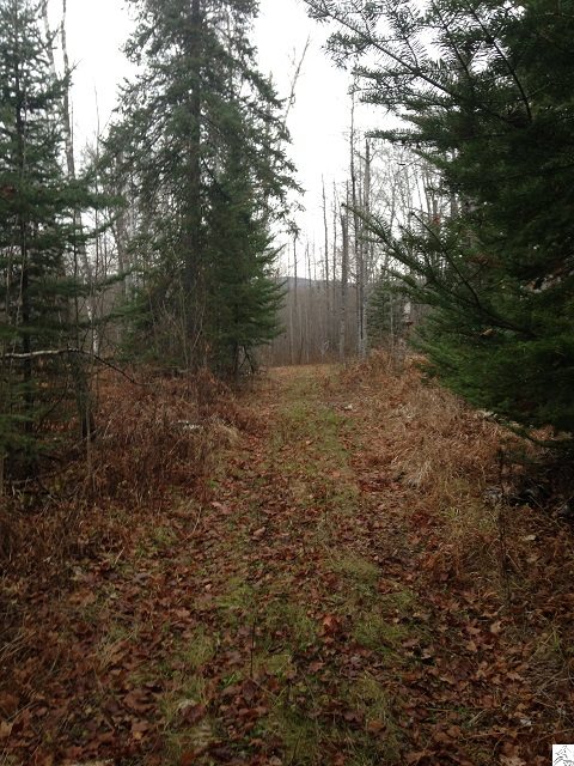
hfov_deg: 42.9
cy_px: 383
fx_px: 730
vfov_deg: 55.4
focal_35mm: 33
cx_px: 287
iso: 50
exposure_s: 1/24
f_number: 2.4
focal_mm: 4.12
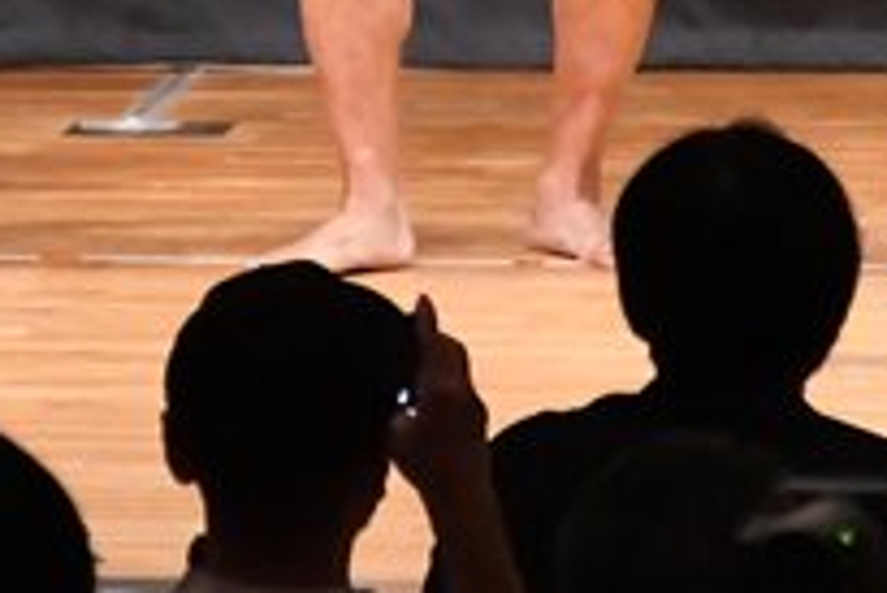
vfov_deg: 1.6
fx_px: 20932
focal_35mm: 849
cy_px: -437
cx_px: -694
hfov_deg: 2.4
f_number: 5.6
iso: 11400
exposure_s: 1/400
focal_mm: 150
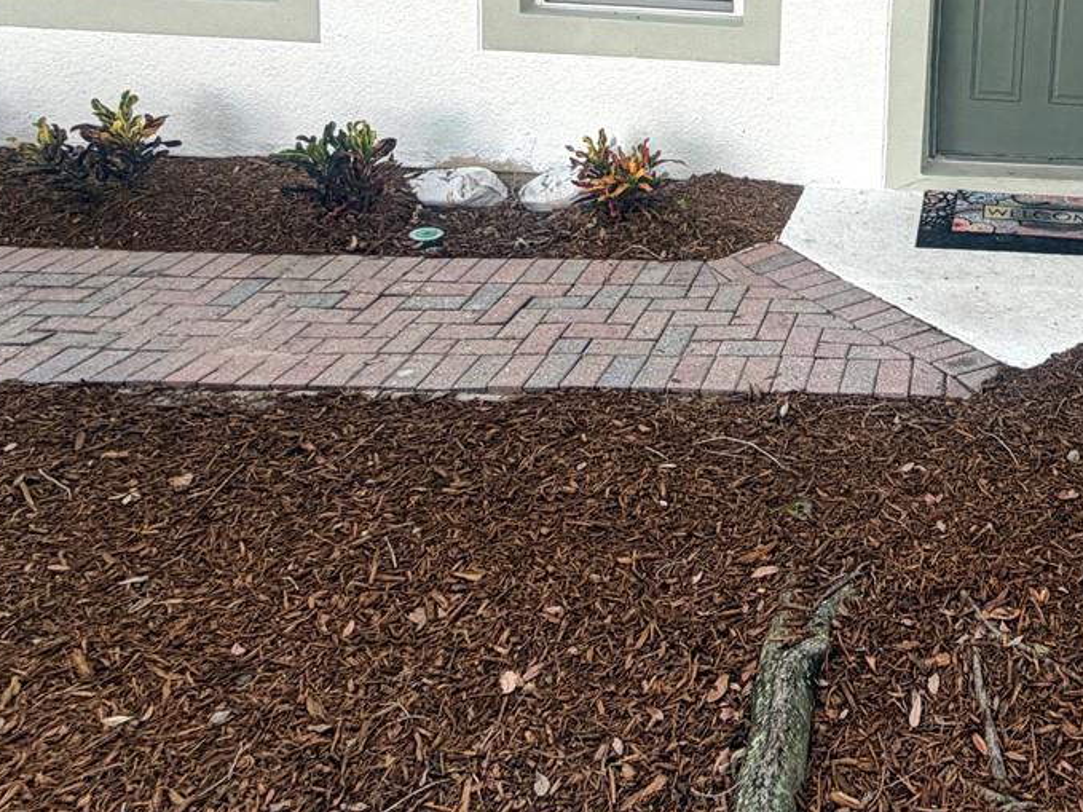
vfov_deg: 38.1
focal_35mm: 33
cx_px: 1048
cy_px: -4
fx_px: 1032
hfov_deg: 47.4
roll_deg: +0.9
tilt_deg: -9.2
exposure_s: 1/213
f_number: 2.2
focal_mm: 2.22
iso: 40
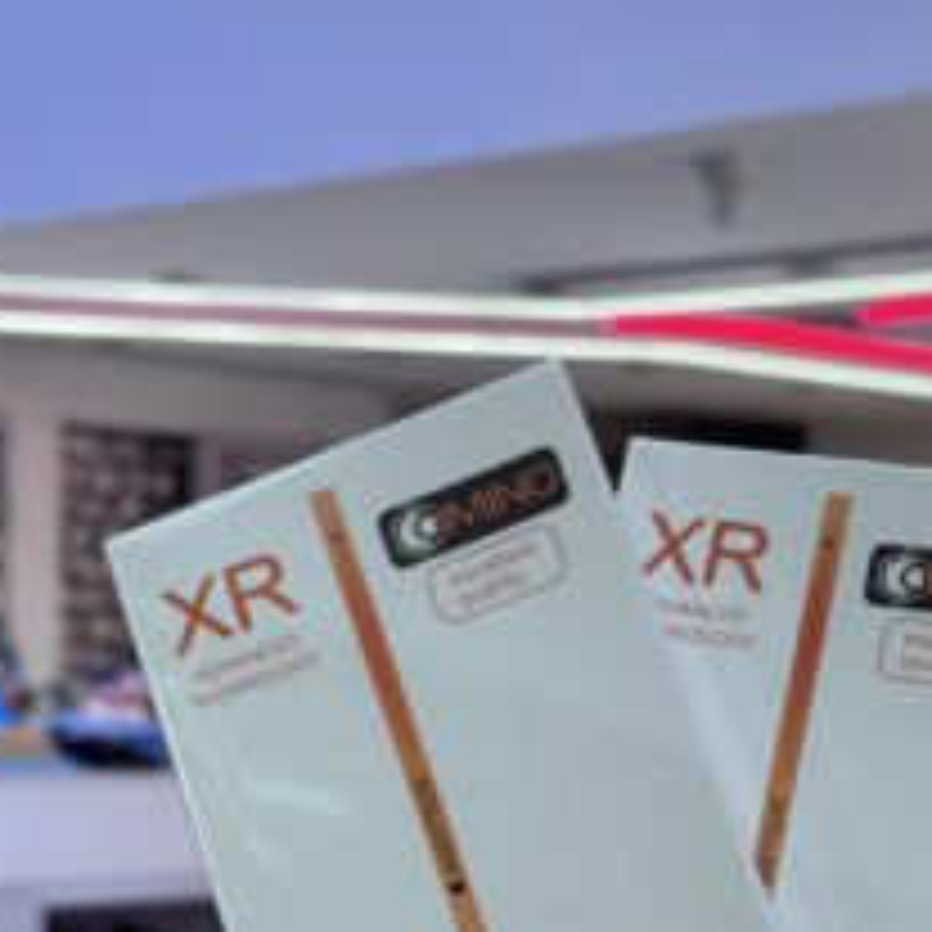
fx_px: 2498
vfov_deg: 20.6
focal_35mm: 82
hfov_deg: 21.1
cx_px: 572
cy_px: 887
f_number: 1.78
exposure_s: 1/152
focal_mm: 6.76
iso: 50
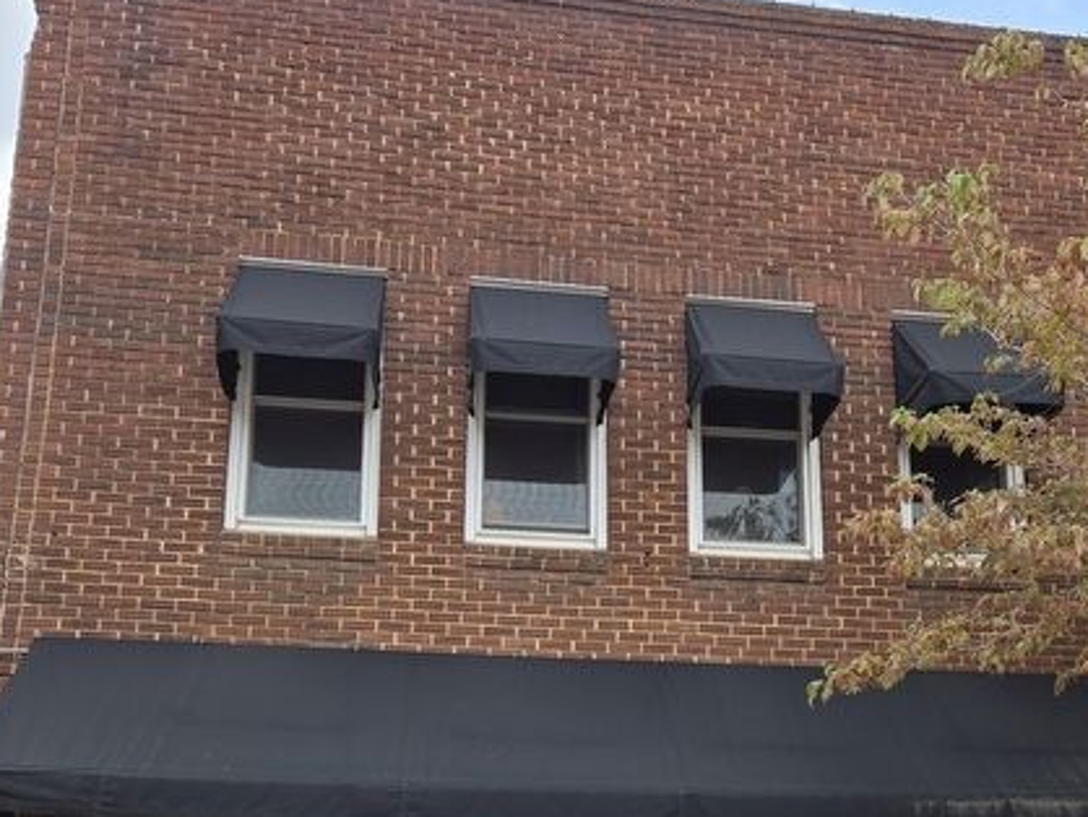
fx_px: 1384
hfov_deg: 42.6
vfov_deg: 32.0
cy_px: 663
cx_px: 679
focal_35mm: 44
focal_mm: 5.4
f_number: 1.8
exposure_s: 1/1186
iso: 25
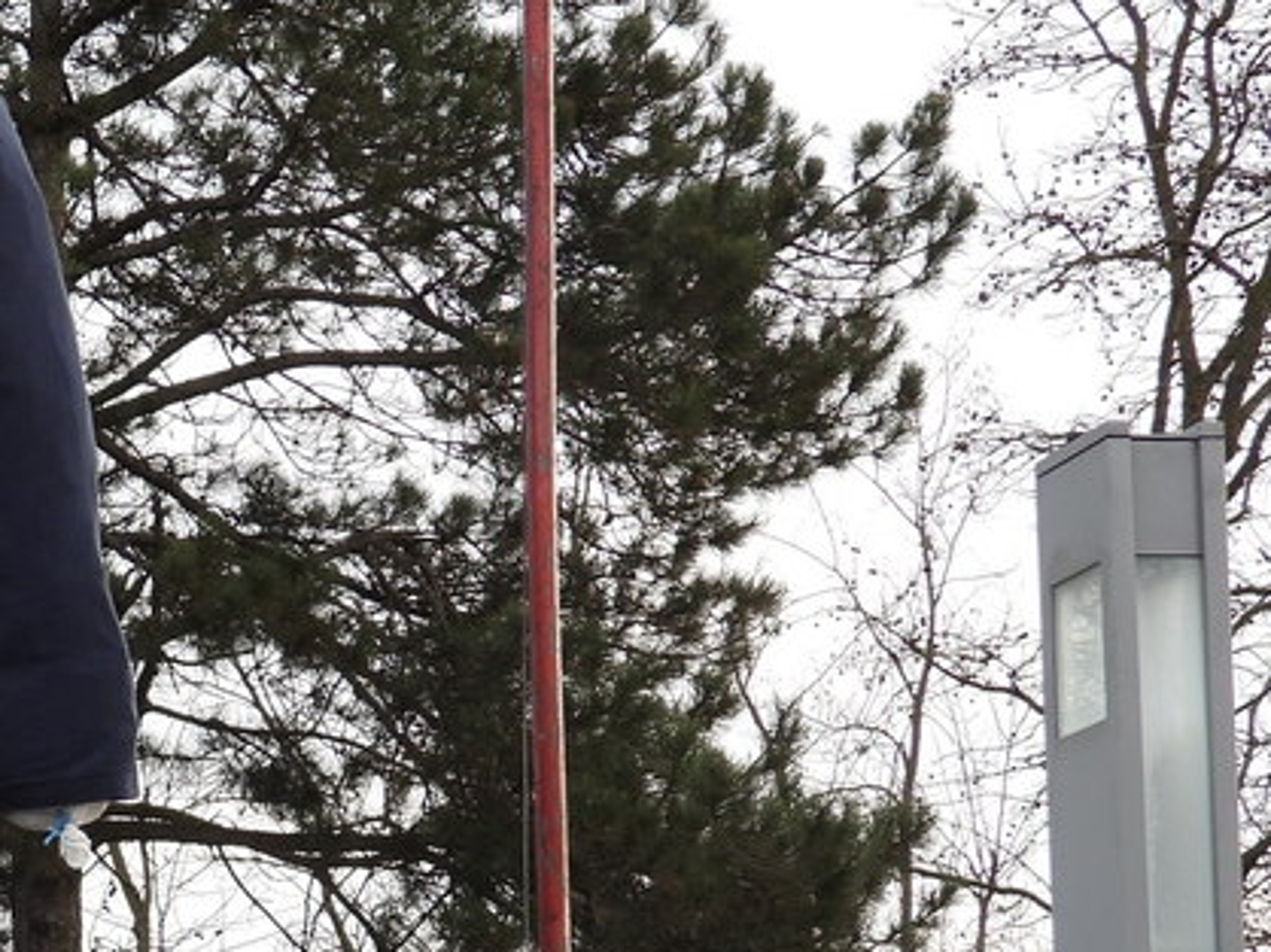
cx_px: -514
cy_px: 976
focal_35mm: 158
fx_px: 5798
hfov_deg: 12.0
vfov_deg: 9.3
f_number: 3.5
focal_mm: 9.8
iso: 100
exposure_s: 1/160
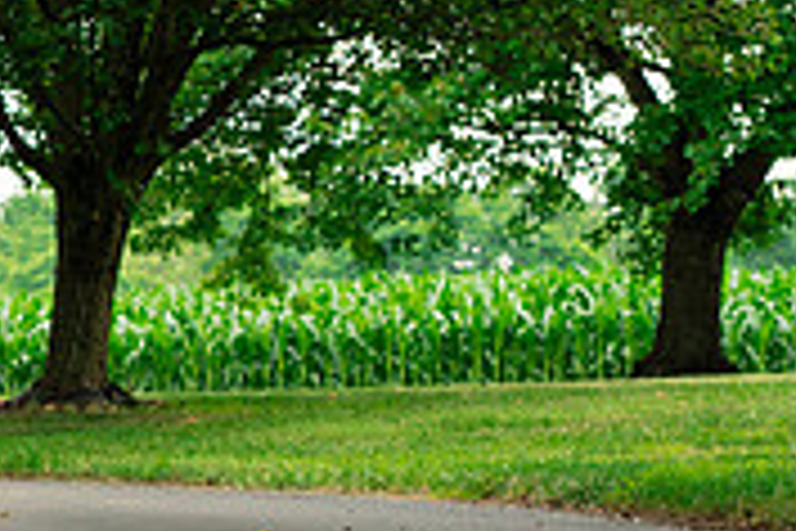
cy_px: 304
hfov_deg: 7.3
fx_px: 6169
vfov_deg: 4.9
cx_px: -108
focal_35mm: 279
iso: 500
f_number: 5
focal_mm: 85
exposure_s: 1/320
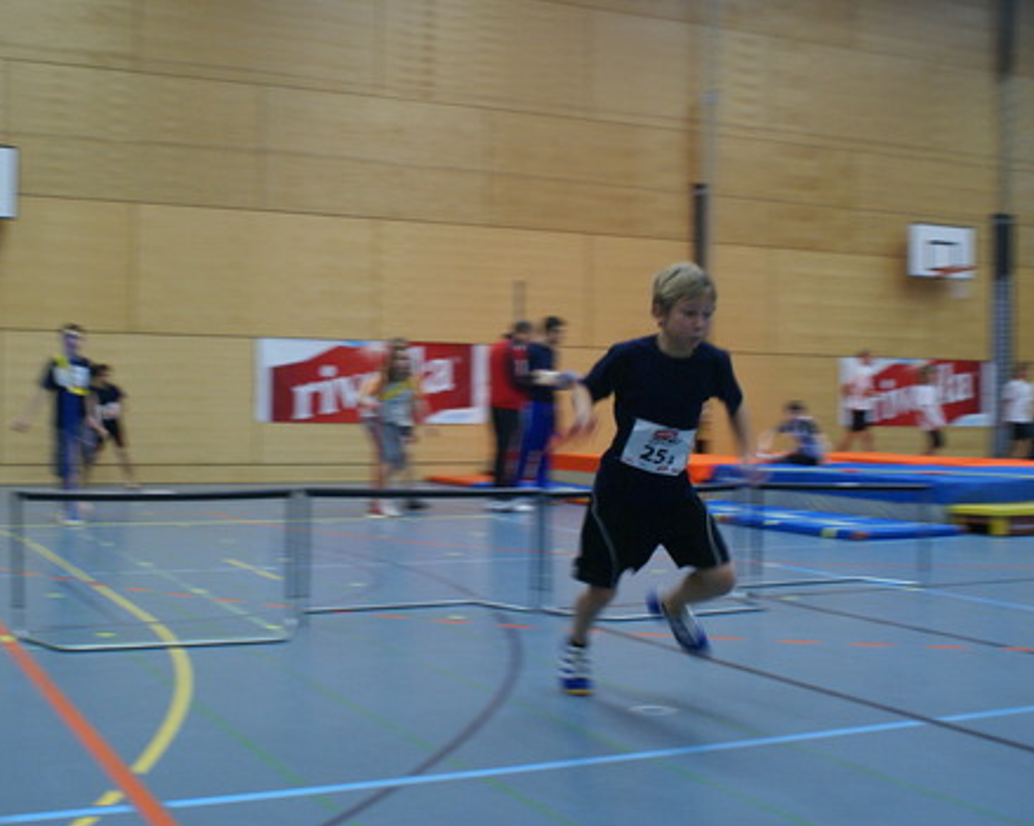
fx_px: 1377
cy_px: 405
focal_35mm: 45
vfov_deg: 33.4
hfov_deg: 41.0
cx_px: 412
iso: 800
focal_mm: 26
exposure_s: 1/60
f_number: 4.5
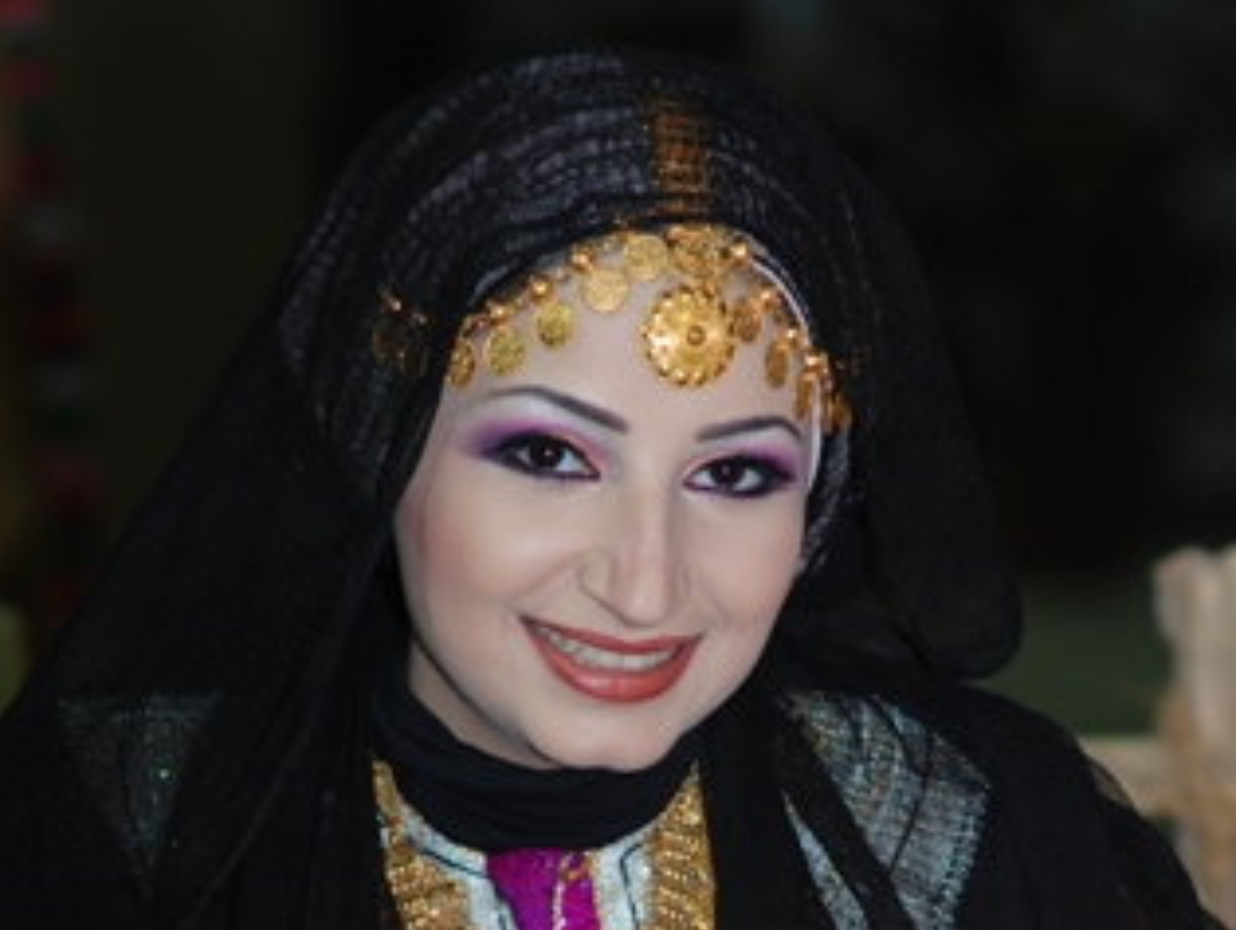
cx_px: 585
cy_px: 1067
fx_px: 8900
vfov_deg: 6.0
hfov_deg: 7.9
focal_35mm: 249
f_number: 2.8
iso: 100
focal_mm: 85
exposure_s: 1/180
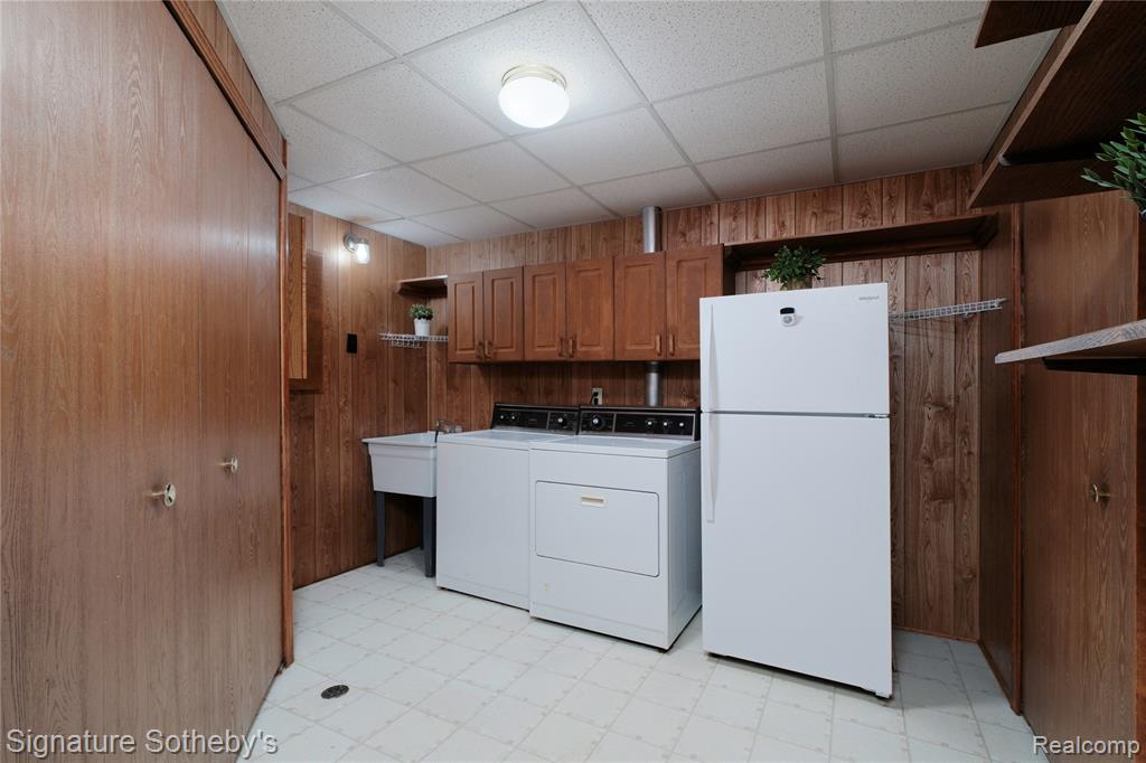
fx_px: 541
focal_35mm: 17
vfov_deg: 70.4
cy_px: 382
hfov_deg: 93.3
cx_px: 573
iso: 640
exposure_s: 1/125
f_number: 7.1
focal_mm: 11
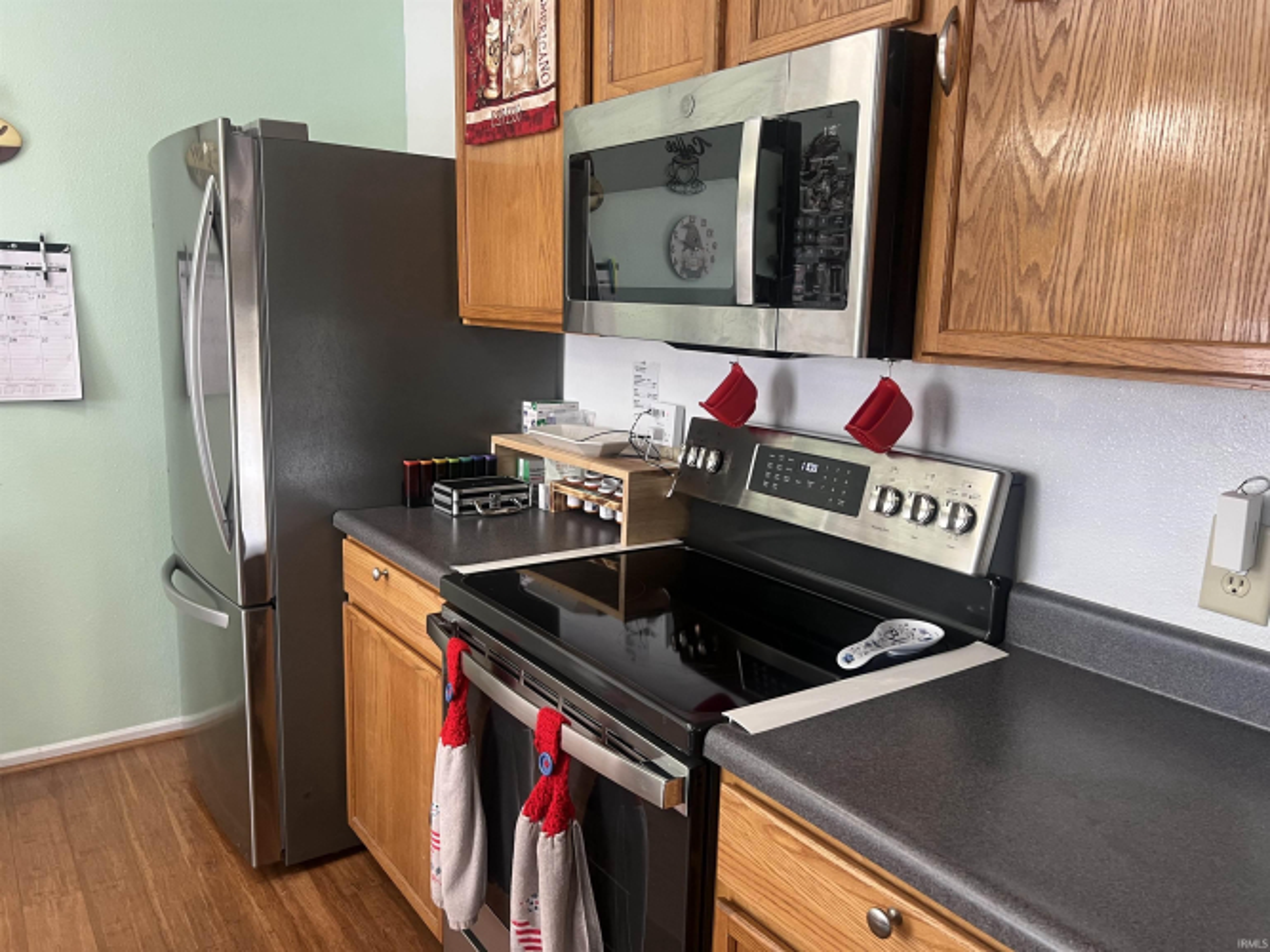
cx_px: 635
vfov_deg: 53.0
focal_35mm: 26
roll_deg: -2.0
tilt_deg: -11.7
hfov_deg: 67.3
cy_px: 476
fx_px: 954
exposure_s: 1/60
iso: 100
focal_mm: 5.7
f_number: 1.5
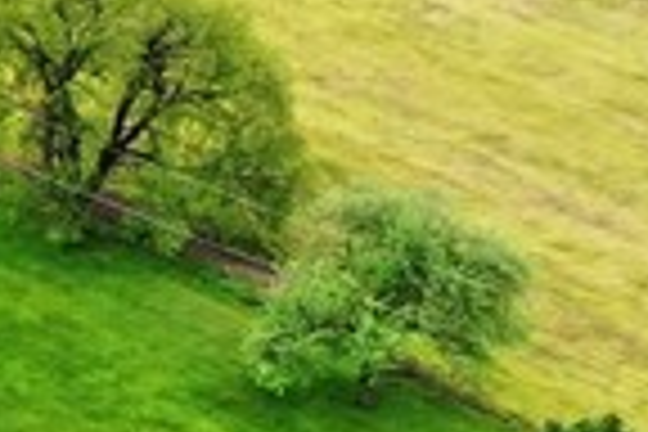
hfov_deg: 8.1
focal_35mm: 211
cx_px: -1426
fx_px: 3798
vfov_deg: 6.5
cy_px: 234
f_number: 4.5
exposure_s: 1/200
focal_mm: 10.26
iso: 100
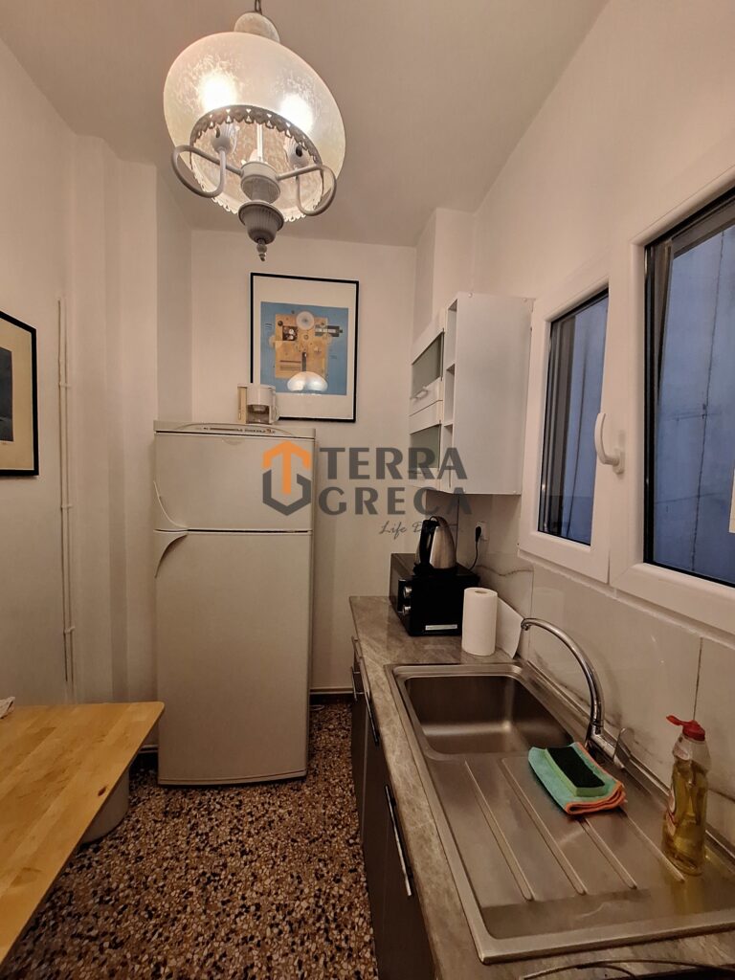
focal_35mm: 13
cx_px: 368
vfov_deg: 106.2
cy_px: 490
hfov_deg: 89.9
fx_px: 368
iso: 200
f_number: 2.2
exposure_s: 1/50
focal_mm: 1.74
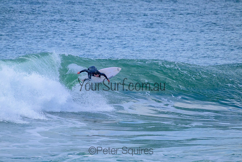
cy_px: 81
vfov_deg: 1.7
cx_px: 121
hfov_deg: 2.6
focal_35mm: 800
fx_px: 5379
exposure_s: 1/2000
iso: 2500
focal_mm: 800
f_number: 11
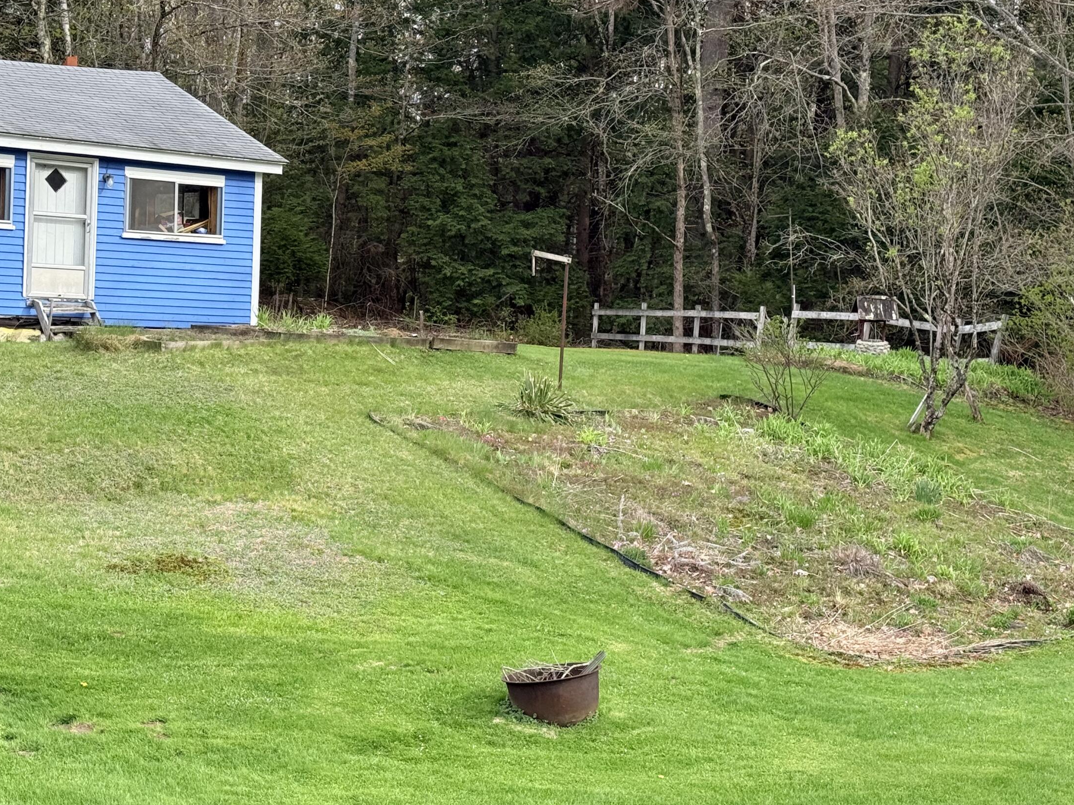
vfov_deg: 22.2
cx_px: 410
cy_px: 406
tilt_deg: -2.2
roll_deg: -1.7
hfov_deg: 29.3
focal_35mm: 66
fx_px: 2047
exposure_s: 1/1055
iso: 64
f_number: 1.78
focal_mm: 6.76
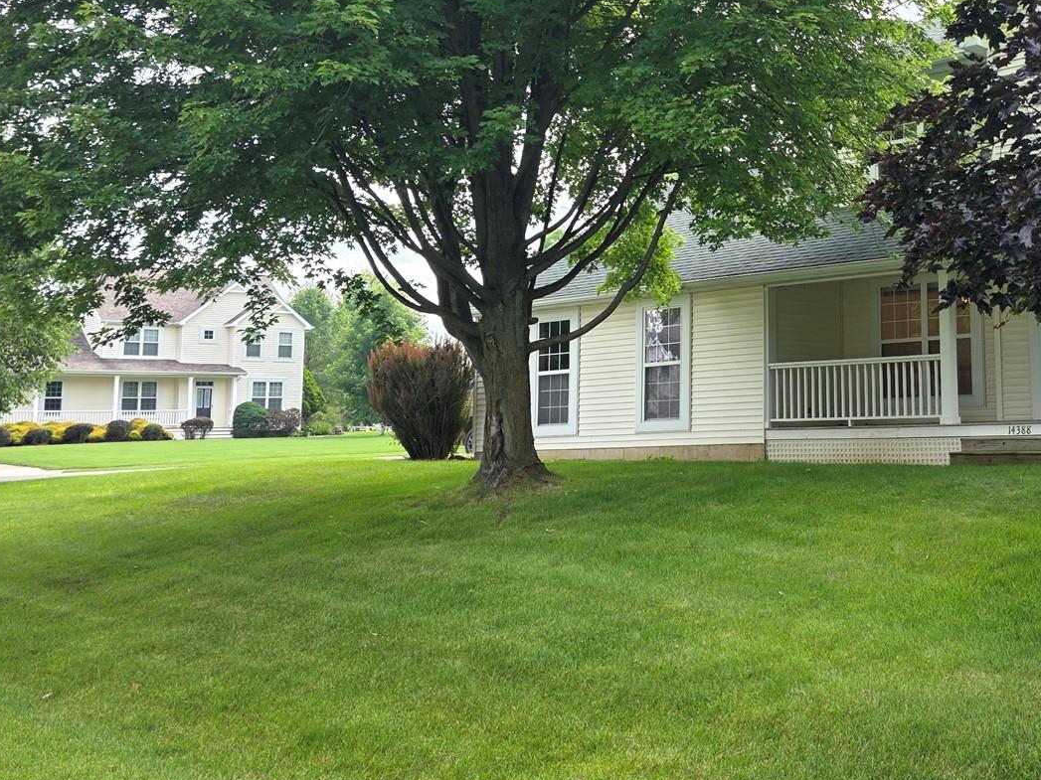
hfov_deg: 39.4
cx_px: 914
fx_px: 1353
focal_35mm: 45
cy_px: 259
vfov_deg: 31.9
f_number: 1.7
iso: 40
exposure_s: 1/359
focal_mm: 6.3
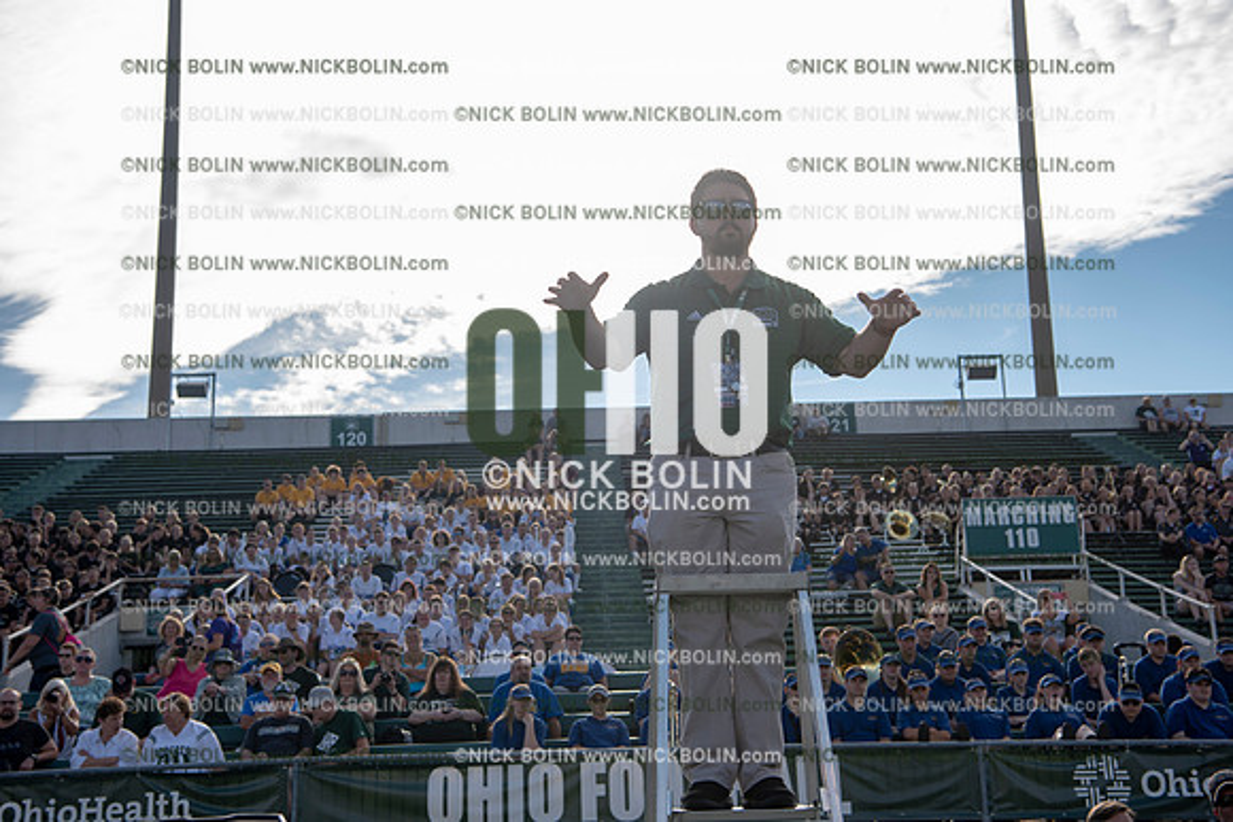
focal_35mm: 48
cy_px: 411
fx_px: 1644
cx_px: 616
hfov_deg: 41.1
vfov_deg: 28.1
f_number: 5.6
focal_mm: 48
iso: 100
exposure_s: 1/400
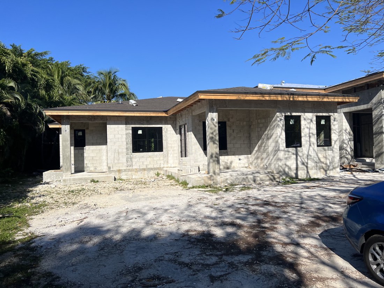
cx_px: 192
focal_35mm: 26
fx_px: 288
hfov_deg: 67.3
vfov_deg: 53.1
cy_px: 144
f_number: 1.5
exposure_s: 1/5882
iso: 50
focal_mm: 5.7
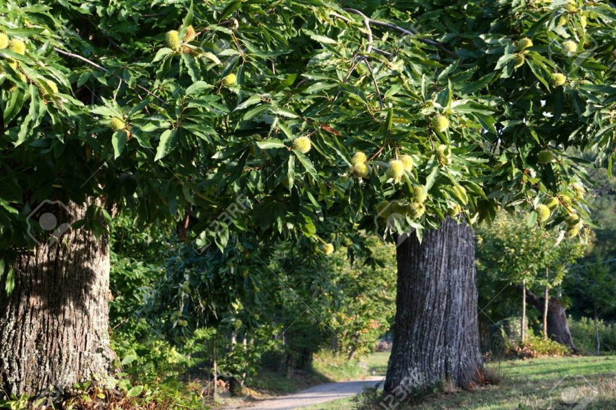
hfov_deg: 26.0
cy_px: 205
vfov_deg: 17.5
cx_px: 308
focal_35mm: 78
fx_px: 1334
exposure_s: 1/125
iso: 250
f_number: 7.1
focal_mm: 52
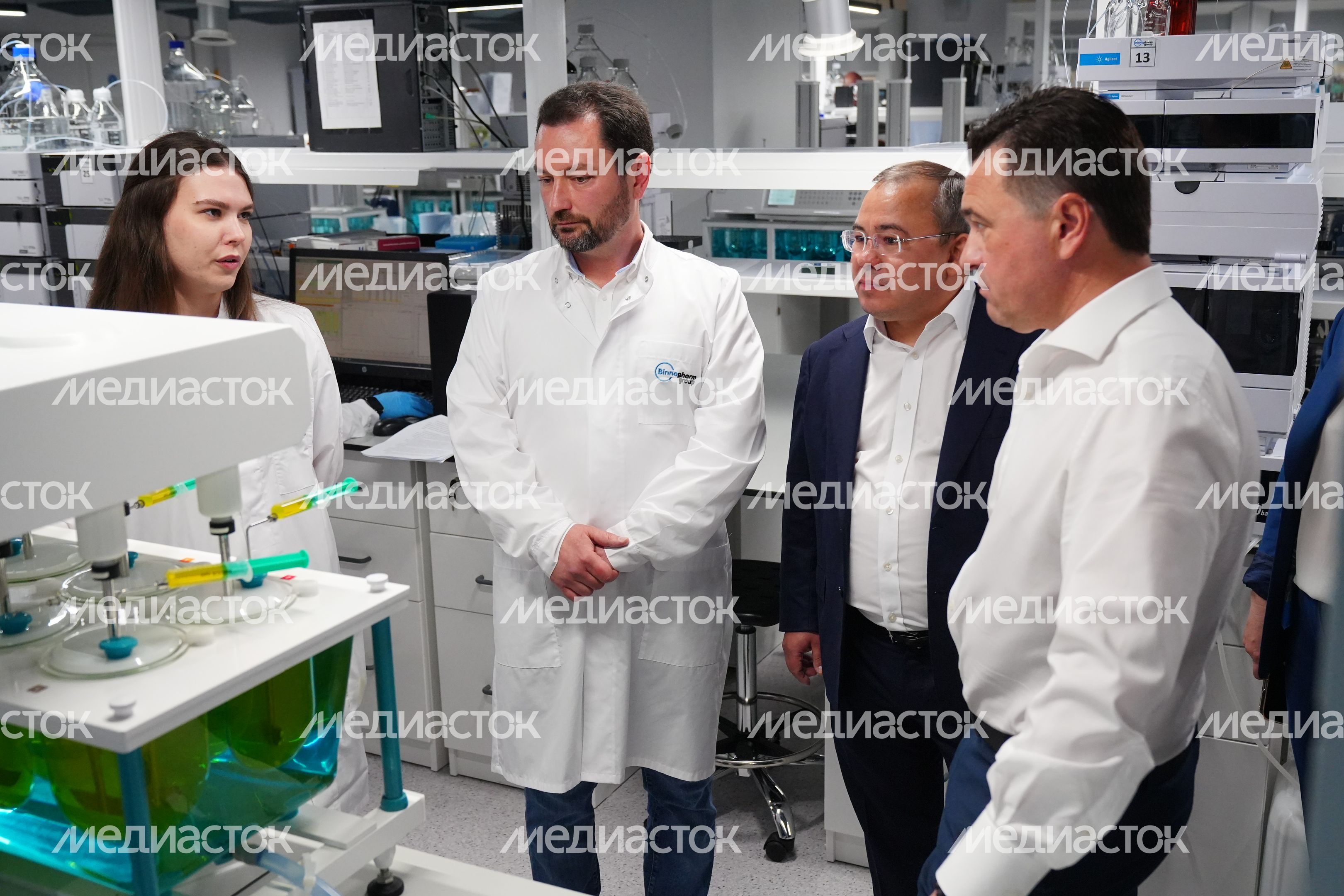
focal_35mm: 37
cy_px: 448
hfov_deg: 51.9
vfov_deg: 35.9
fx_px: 1381
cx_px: 672
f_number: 4.5
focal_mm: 37
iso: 4000
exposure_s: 1/800
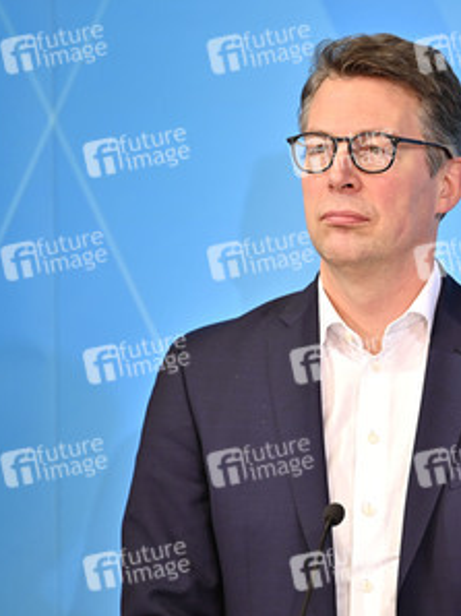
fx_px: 5175
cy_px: 308
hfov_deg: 5.1
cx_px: 288
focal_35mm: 291
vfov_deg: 6.8
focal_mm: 200
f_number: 2.8
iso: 640
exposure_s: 1/400
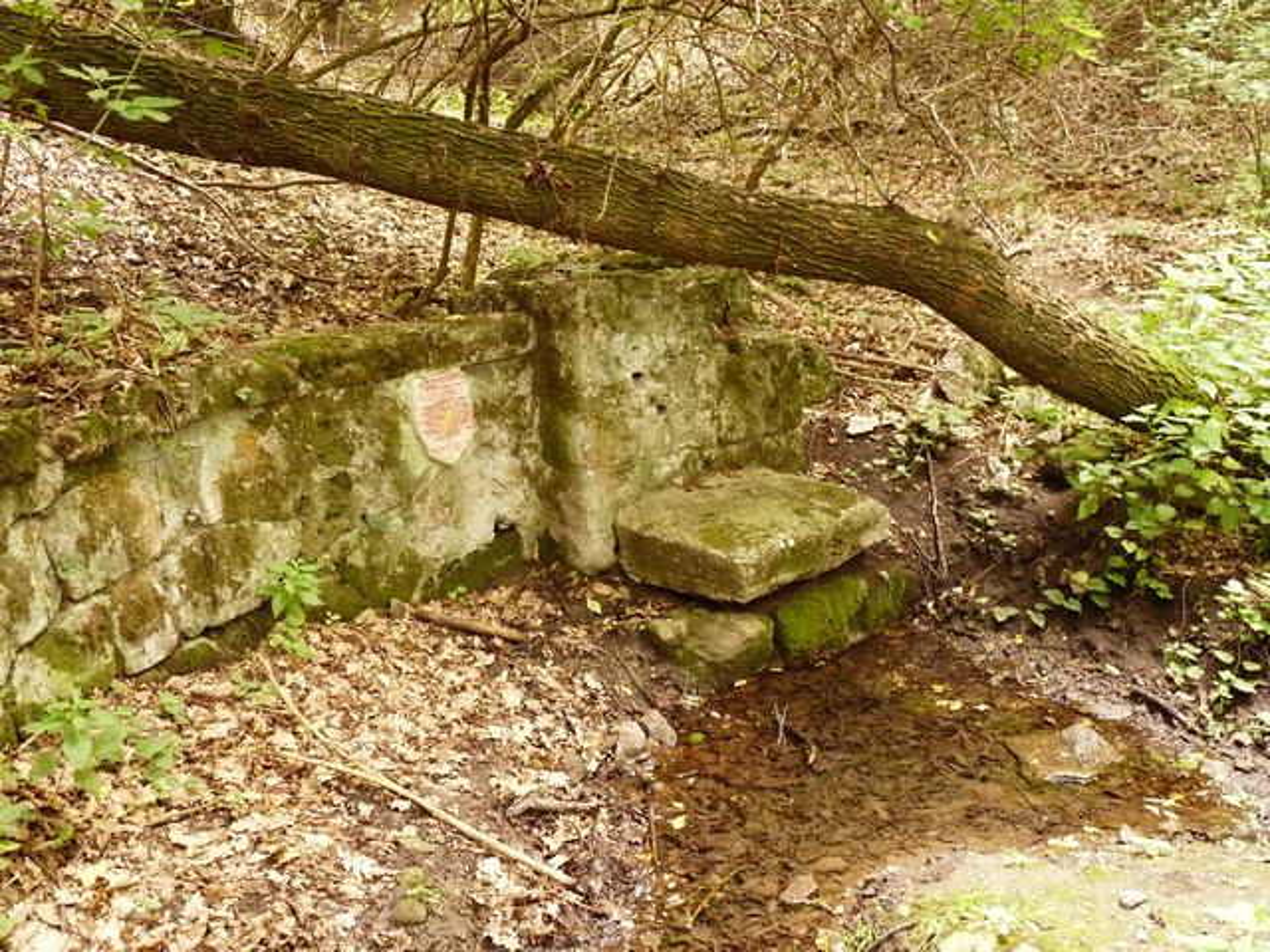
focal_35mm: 31
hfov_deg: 58.4
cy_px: 476
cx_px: 635
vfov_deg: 45.4
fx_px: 1137
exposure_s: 1/20
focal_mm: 5.5
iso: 400
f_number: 3
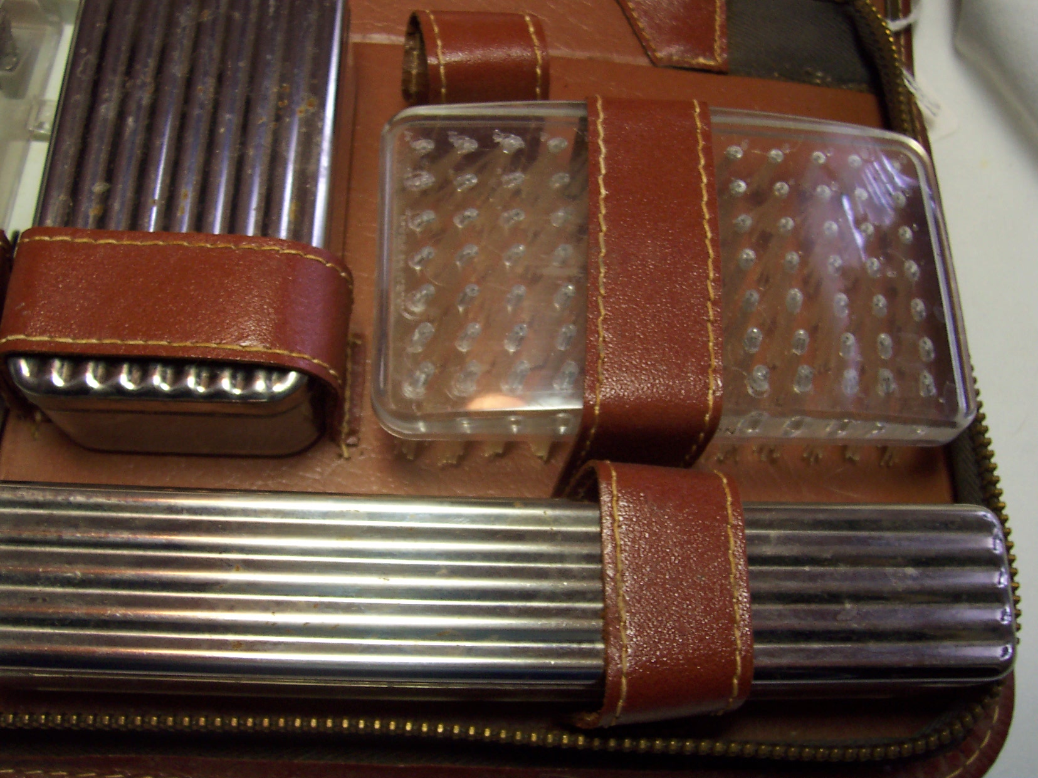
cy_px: 389
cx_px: 519
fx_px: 1109
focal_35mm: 37
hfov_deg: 50.1
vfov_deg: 38.7
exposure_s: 1/30
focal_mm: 5.6
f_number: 2.8
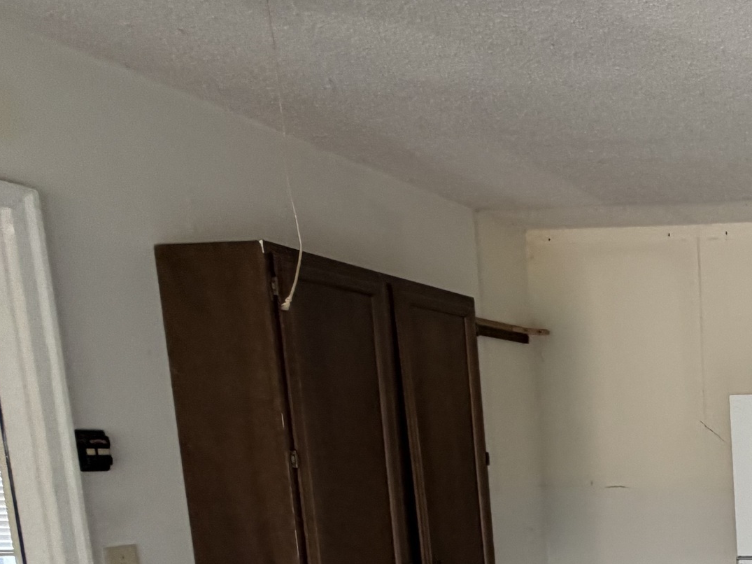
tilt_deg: -6.9
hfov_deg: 34.2
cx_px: 965
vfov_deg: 32.6
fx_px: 869
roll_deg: +0.0
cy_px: 582
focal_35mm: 40
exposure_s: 1/121
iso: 200
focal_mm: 2.22
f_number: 2.2
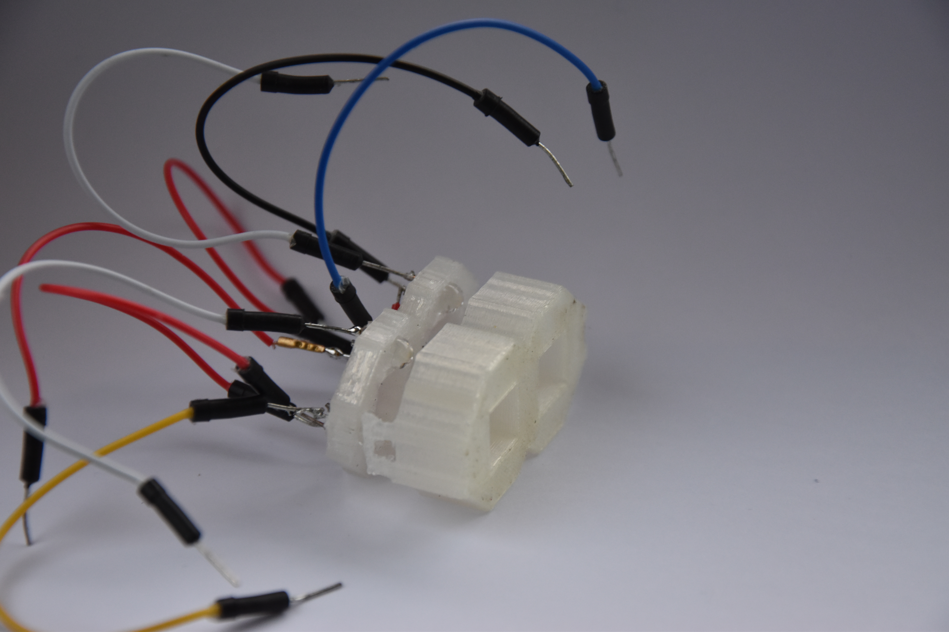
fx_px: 2965
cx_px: 474
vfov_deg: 12.2
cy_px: 316
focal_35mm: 112
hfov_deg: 18.2
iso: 800
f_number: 5.3
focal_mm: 75
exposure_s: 1/50
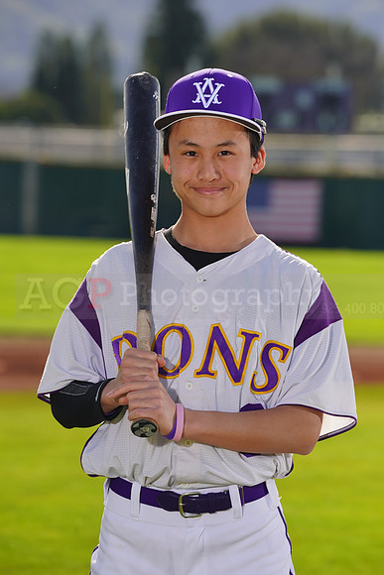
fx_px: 4461
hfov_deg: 4.9
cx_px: 192
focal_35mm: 279
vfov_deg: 7.4
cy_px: 288
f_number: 9
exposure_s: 1/250
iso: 100
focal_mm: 279
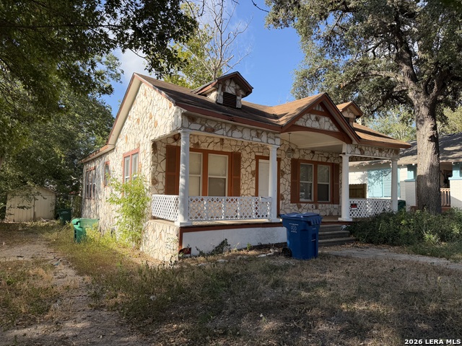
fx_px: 320
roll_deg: -1.0
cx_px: 231
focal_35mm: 24
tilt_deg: +3.1
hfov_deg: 71.6
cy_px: 173
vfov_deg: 56.8
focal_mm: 6.76
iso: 100
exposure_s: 1/2370
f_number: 1.78
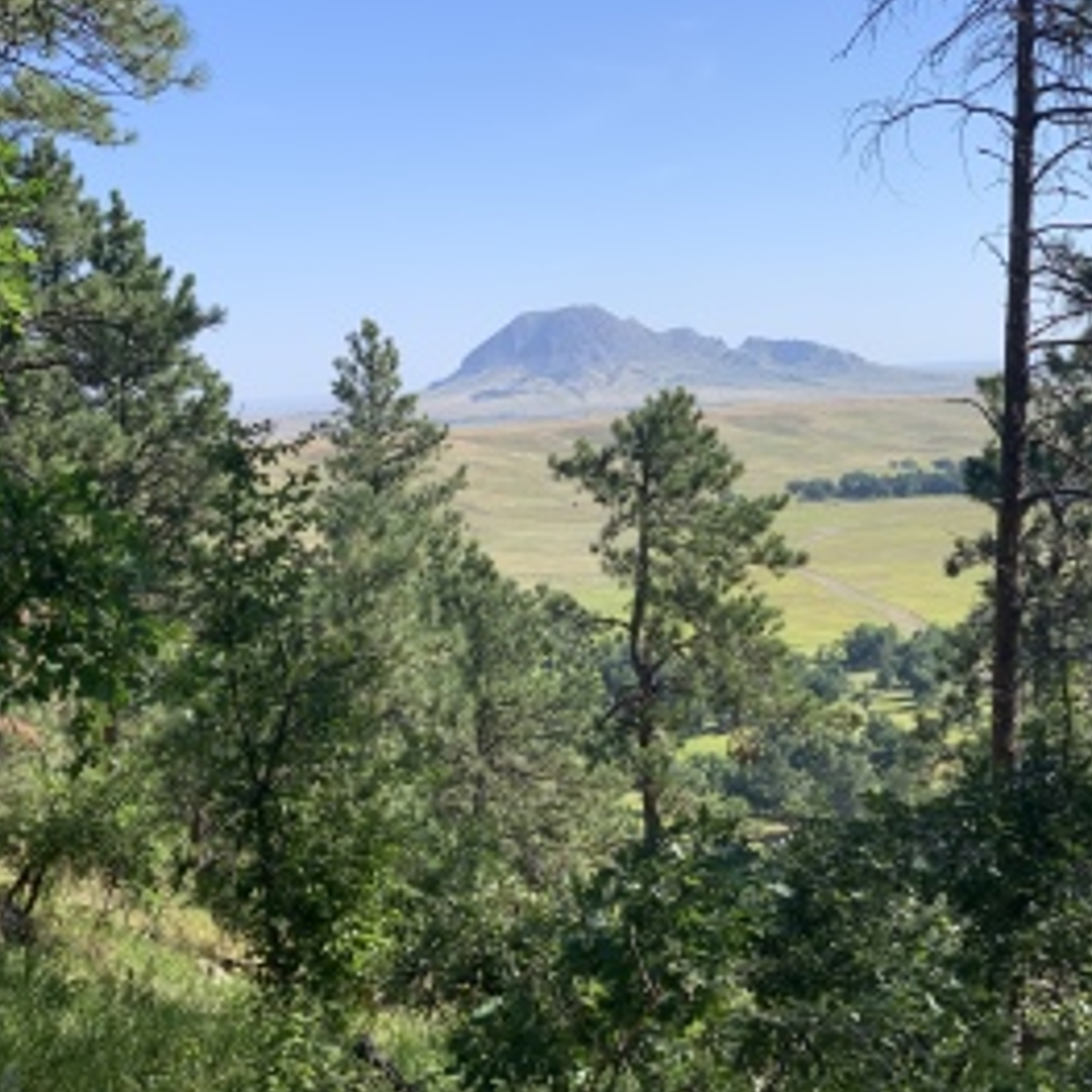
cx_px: 390
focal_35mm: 64
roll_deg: +3.4
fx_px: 2284
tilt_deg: -2.9
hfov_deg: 26.8
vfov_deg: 26.9
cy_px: 540
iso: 16
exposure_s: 1/749
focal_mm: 6
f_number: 2.4
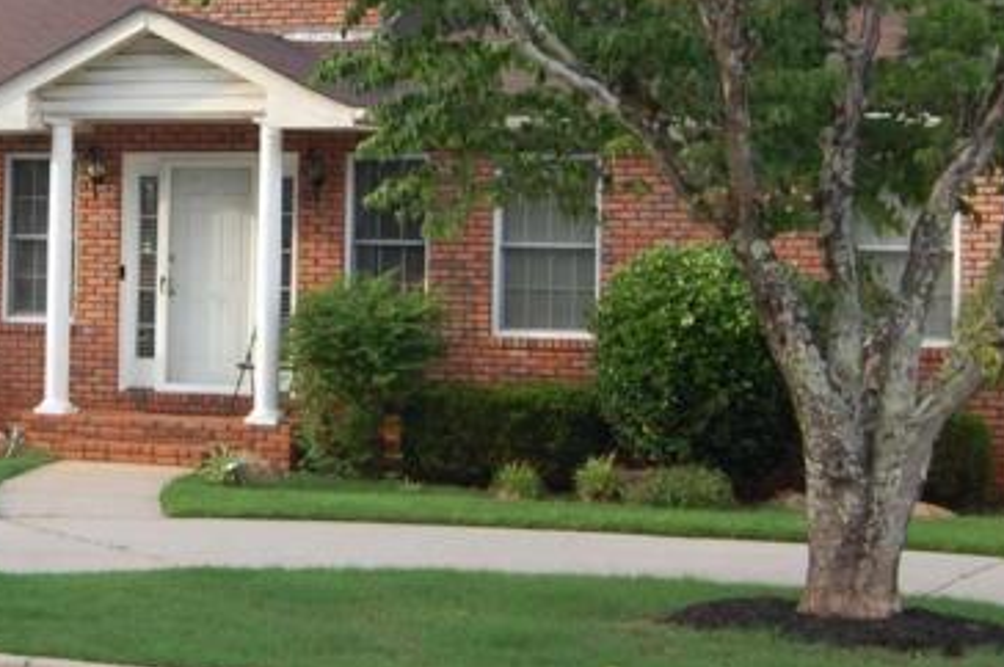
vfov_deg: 15.3
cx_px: 47
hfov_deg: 22.2
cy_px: 190
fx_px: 2480
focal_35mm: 89
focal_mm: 18
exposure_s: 1/500
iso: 400
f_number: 3.5
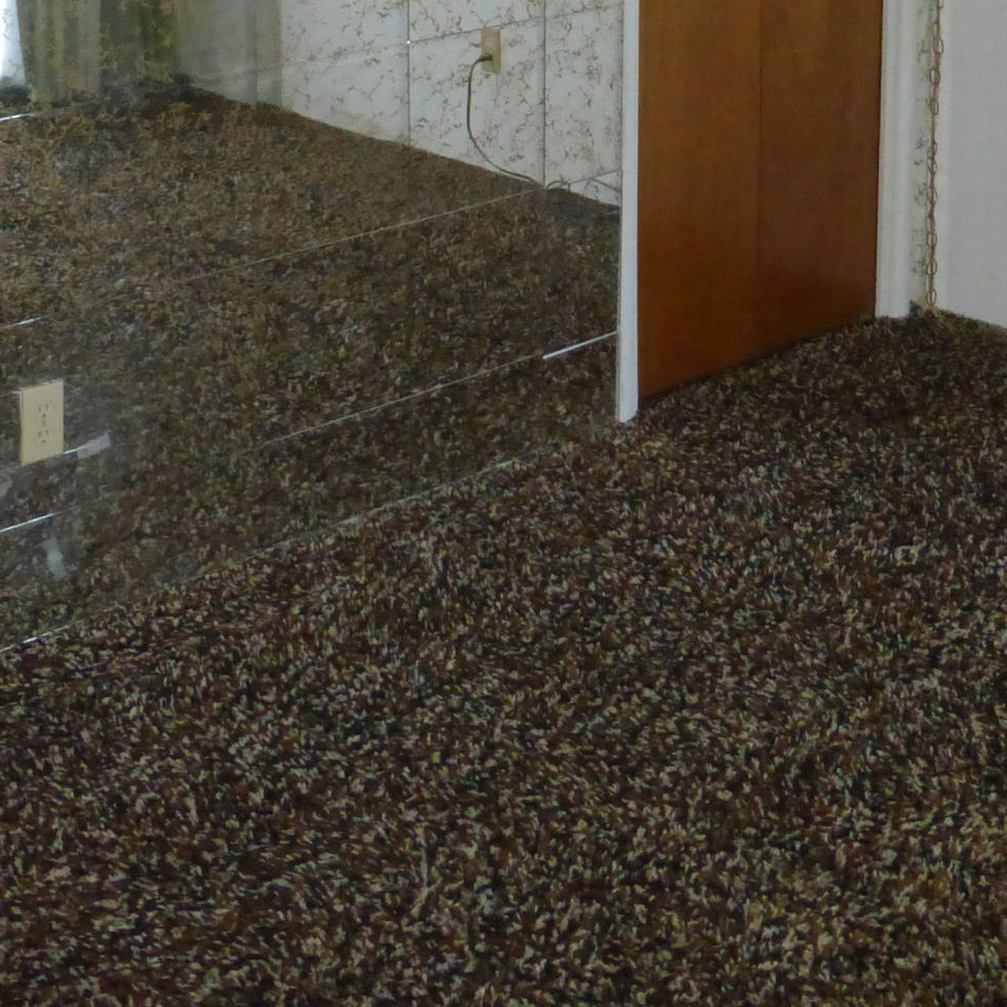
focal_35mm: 68
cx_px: 580
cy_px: -89
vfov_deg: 23.8
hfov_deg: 25.3
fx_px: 2238
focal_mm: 4.3
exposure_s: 1/60
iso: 500
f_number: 3.3
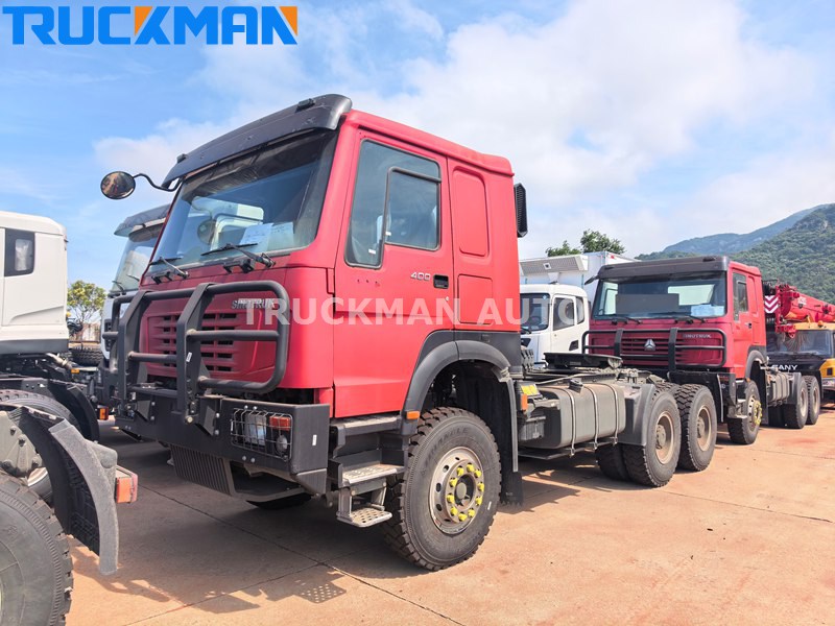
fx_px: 579
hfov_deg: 71.6
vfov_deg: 56.8
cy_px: 313
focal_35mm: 24
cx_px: 418
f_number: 2
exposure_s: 1/3846
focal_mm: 5.75
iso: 50
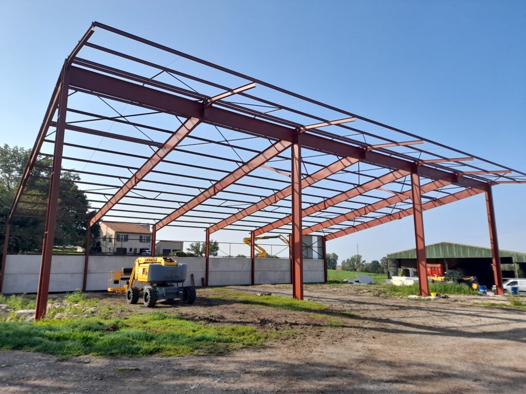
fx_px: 380
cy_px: 197
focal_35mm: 25
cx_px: 263
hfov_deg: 69.4
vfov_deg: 54.9
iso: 20
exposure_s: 1/809
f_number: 2
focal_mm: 4.6
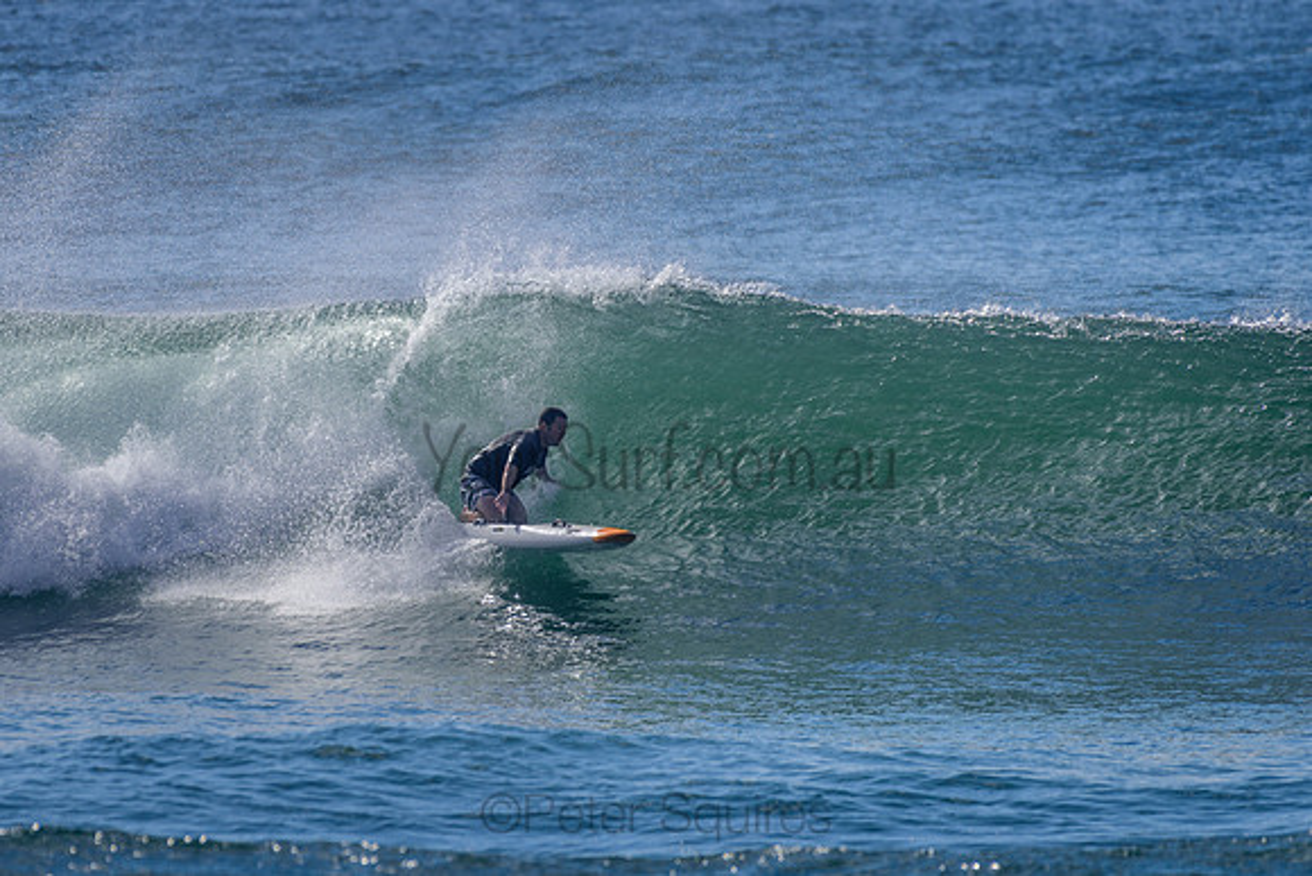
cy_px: 455
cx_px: 583
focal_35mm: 612
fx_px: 22323
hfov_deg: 3.4
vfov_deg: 2.2
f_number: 5.6
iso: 180
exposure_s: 1/2000
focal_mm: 500
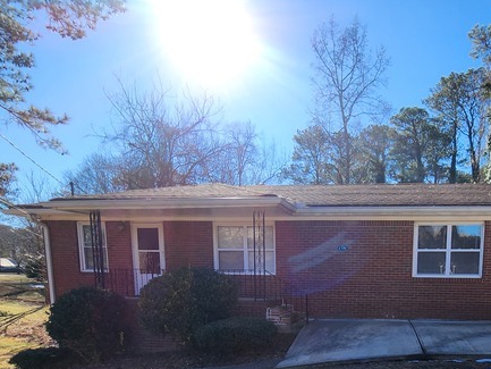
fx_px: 341
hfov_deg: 67.5
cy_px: 339
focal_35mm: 24
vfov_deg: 49.8
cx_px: 362
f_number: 2.2
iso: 50
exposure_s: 1/1225
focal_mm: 2.2
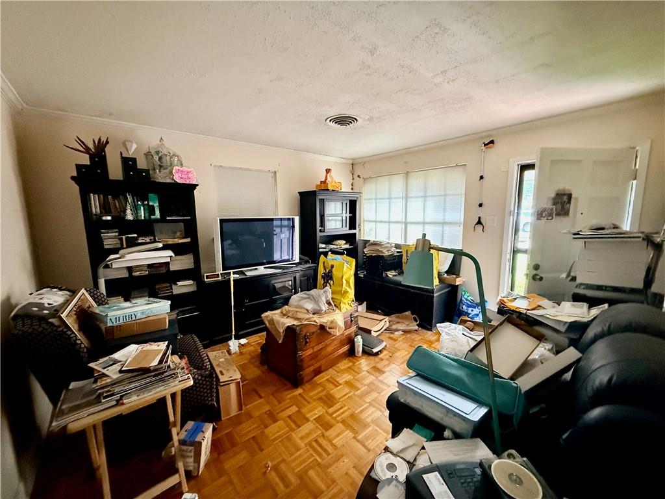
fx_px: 269
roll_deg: +0.7
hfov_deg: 102.1
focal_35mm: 14
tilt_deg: -7.2
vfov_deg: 85.7
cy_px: 250
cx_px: 332
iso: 1000
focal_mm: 2.22
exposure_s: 1/60
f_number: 2.2
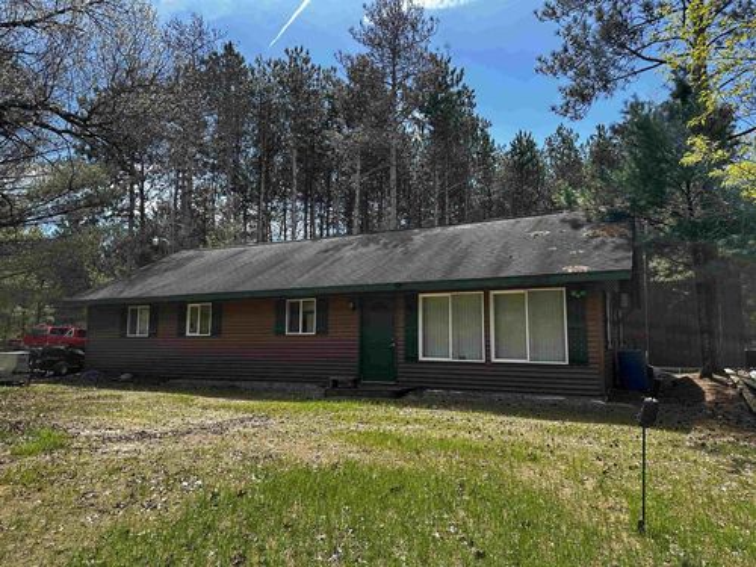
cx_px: 378
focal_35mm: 24
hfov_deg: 71.6
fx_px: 524
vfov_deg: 56.8
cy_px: 284
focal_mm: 6.86
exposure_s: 1/2028
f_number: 1.78
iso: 80
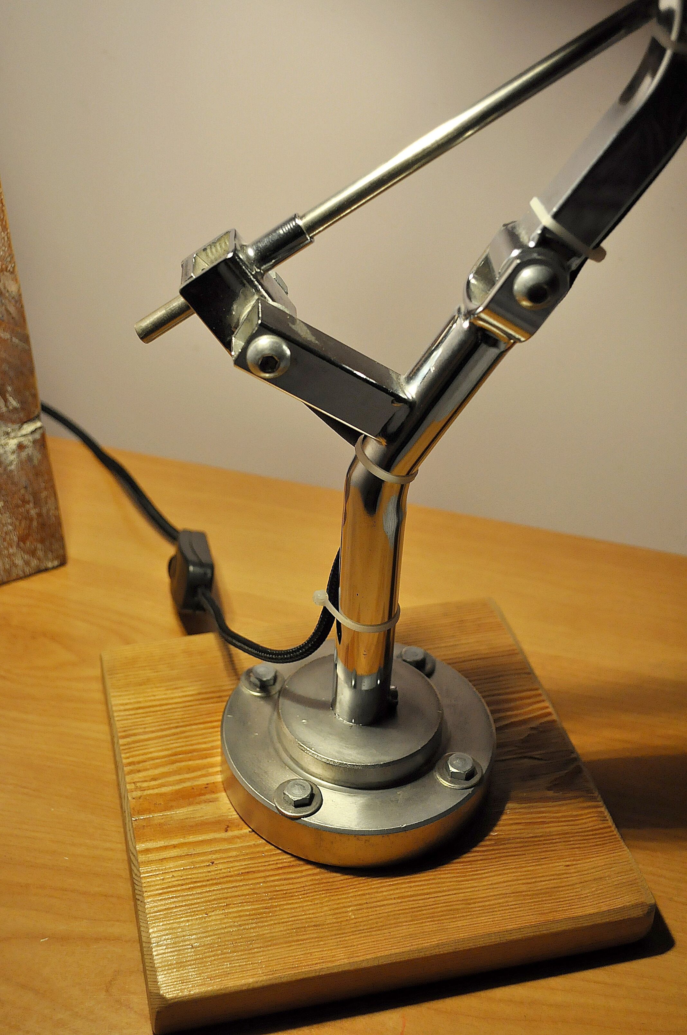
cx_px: 344
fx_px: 1377
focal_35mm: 48
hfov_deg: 28.0
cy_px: 518
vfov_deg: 41.2
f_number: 4.8
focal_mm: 32
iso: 1000
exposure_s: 1/60
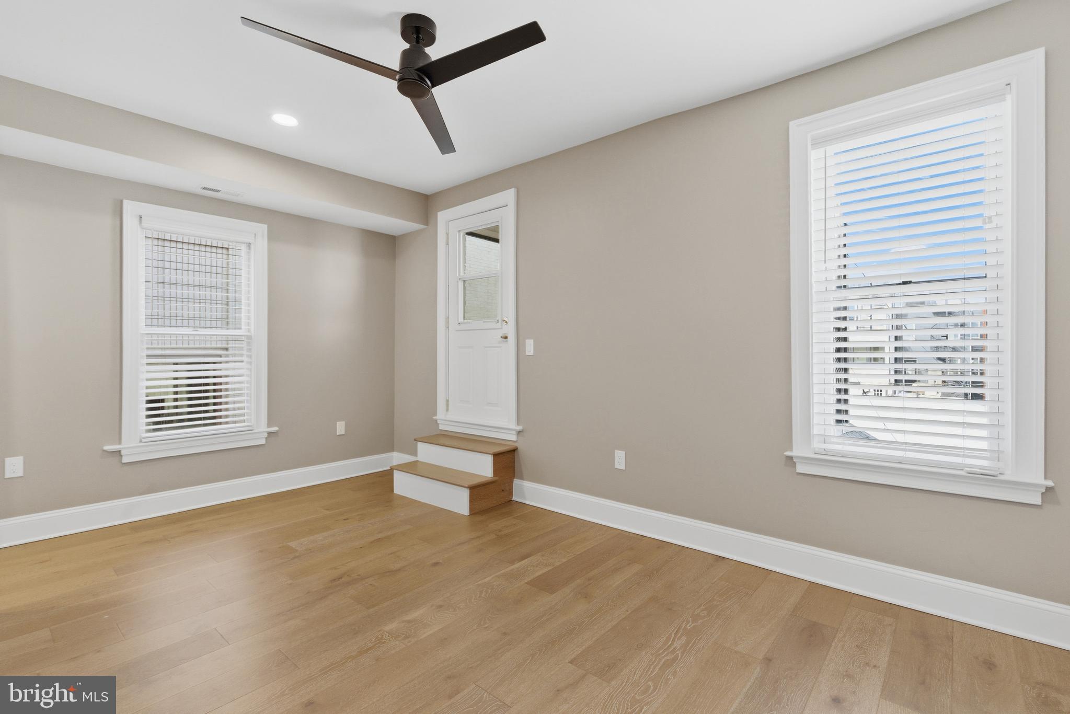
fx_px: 476
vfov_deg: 73.8
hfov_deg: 96.7
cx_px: 535
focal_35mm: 16
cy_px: 357
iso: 500
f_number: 8
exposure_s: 1/320
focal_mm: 16
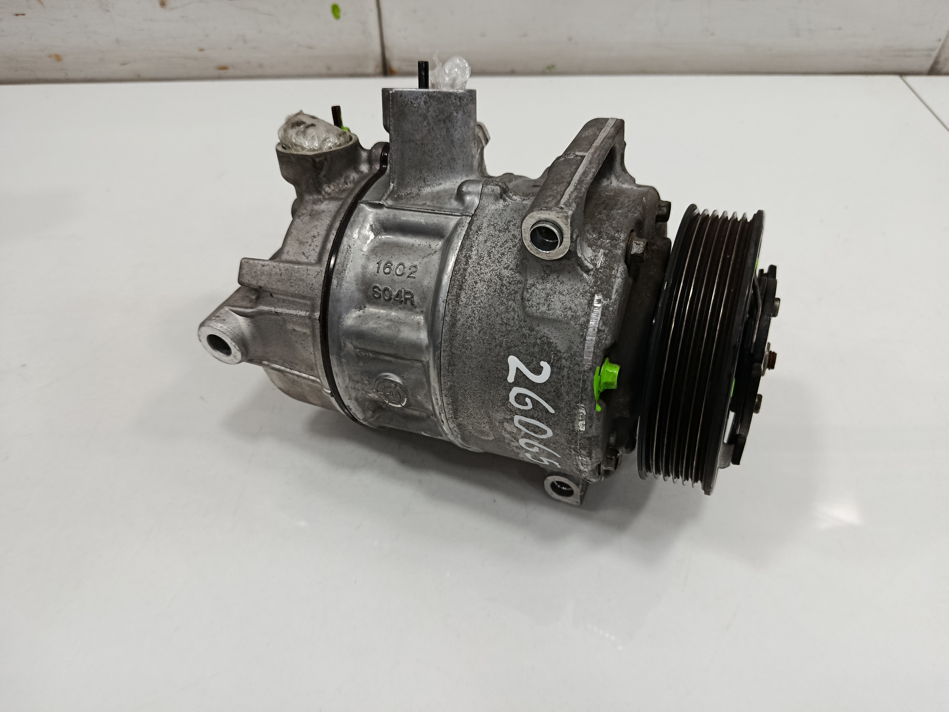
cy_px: 356
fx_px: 658
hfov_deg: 71.6
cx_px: 474
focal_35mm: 24
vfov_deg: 56.8
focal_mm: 5.24
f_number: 1.7
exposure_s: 1/100
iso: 1013
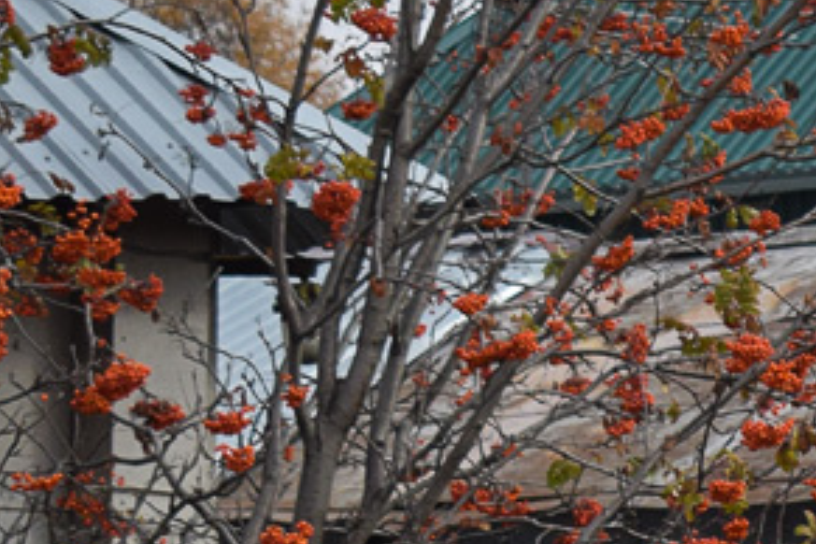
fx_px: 6459
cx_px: 1220
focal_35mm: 285
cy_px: 808
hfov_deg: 7.1
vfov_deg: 4.8
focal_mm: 46
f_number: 7.1
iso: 400
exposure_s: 1/1250
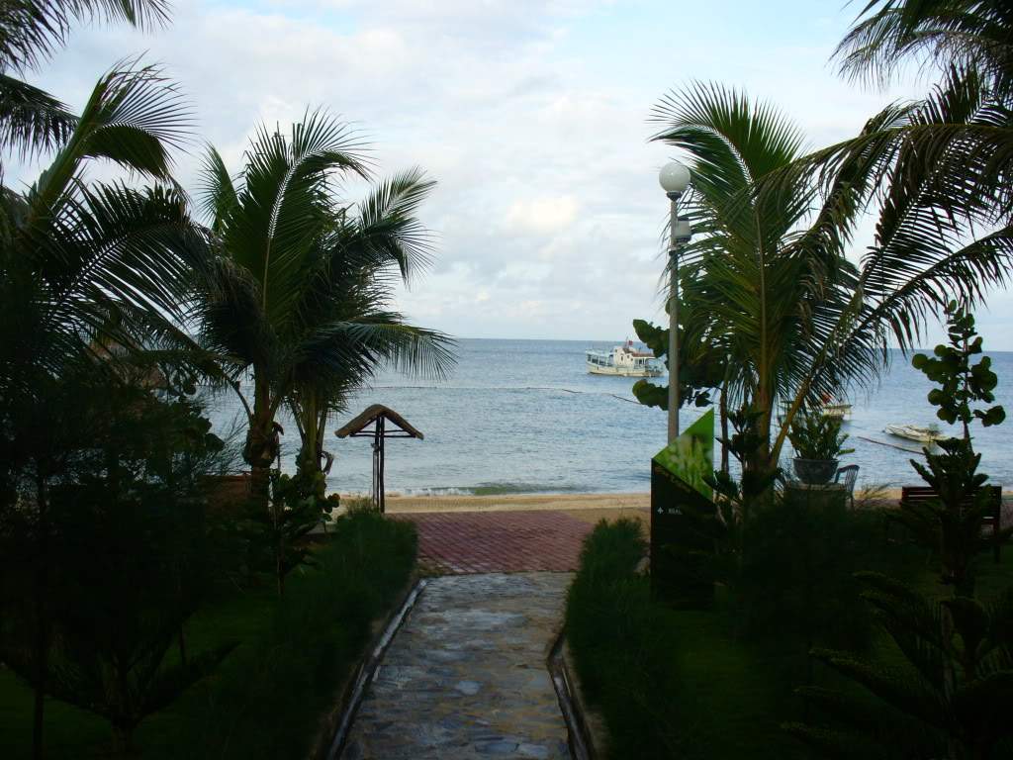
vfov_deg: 38.7
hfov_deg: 50.1
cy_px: 380
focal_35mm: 37
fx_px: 1083
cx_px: 506
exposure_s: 1/200
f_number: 5.6
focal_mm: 6.1
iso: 80
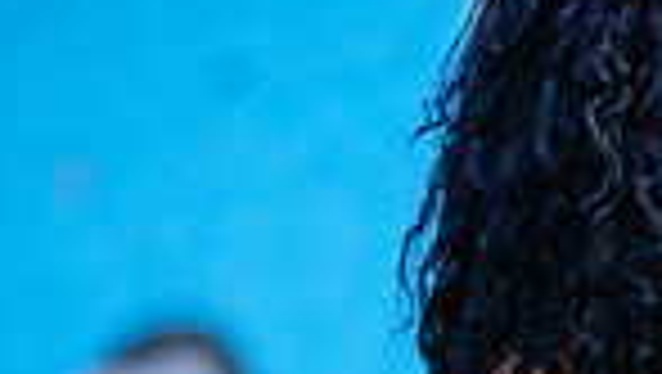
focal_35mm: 868
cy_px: 376
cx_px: 495
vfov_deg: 1.4
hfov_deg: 2.5
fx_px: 15250
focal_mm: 140
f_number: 2.8
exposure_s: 1/400
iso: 200
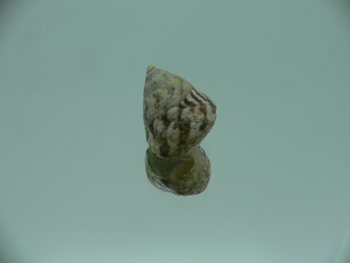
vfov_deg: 40.7
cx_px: 175
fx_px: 354
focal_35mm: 35
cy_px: 132
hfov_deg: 52.6
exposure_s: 1/80
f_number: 2.8
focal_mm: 4.6
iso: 80
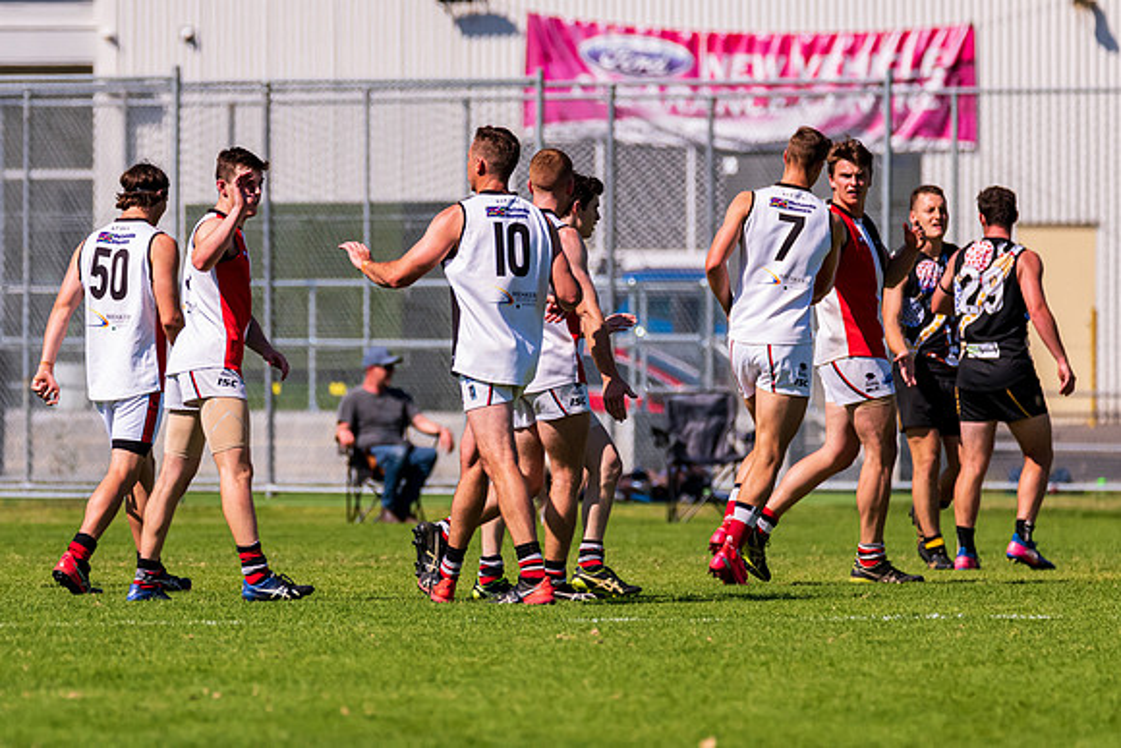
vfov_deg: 2.1
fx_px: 20092
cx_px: 347
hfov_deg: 3.2
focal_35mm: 645
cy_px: 409
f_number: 6.3
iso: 800
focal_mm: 400
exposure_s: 1/4000
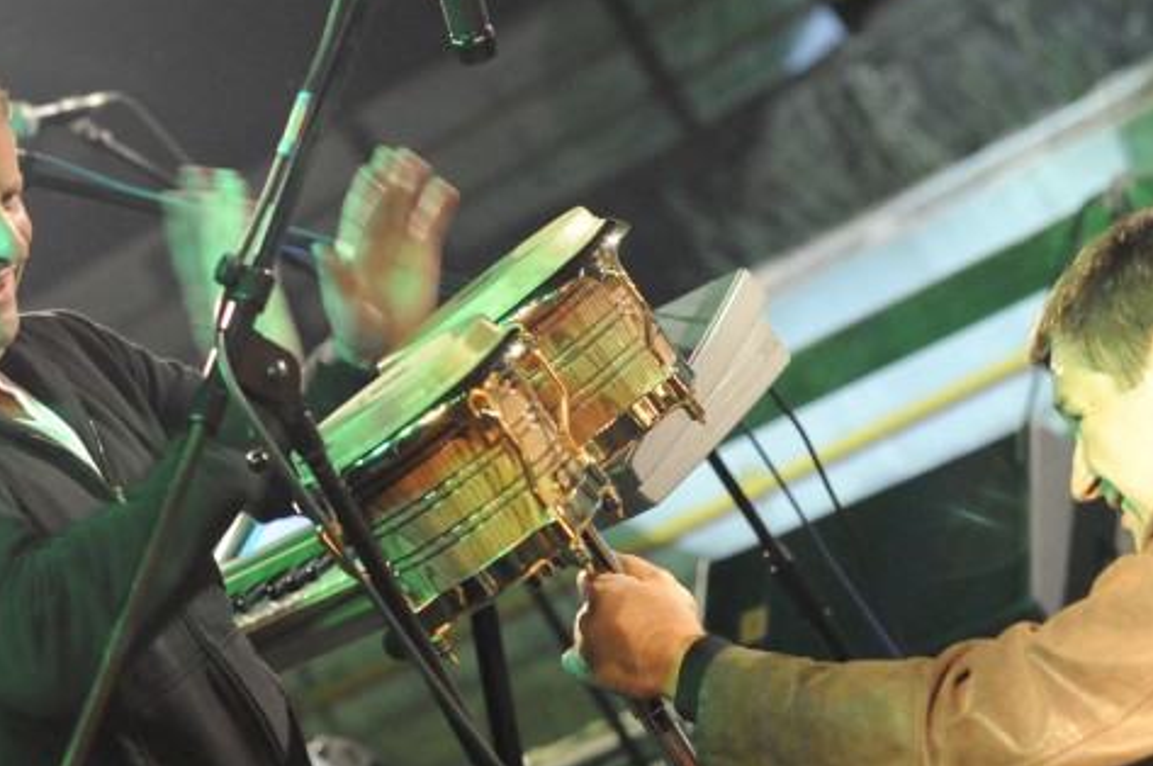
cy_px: 235
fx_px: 3039
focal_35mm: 95
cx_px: 270
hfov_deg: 21.3
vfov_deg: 14.3
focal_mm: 50
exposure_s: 1/125
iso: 6400
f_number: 2.5
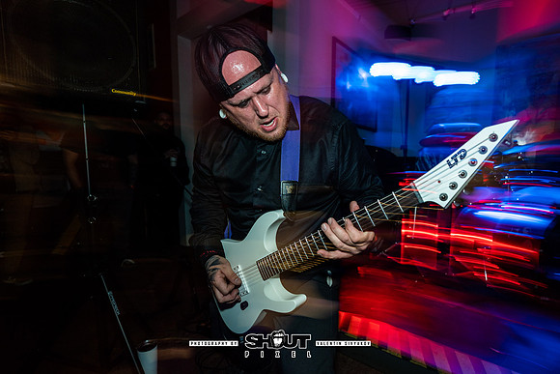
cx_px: 333
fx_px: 259
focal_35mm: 17
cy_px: 188
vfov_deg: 71.6
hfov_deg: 93.3
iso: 160
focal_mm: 14
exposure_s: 1/10
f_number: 2.8
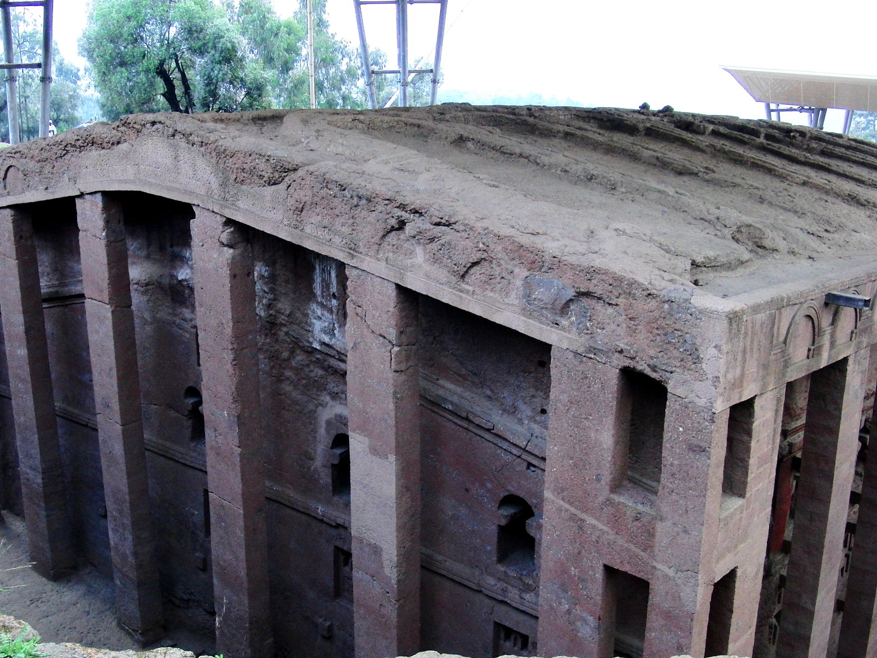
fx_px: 1089
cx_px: 381
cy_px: 362
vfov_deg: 33.6
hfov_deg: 43.8
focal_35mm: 43
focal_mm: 6.42
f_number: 3.6
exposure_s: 1/80
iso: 250
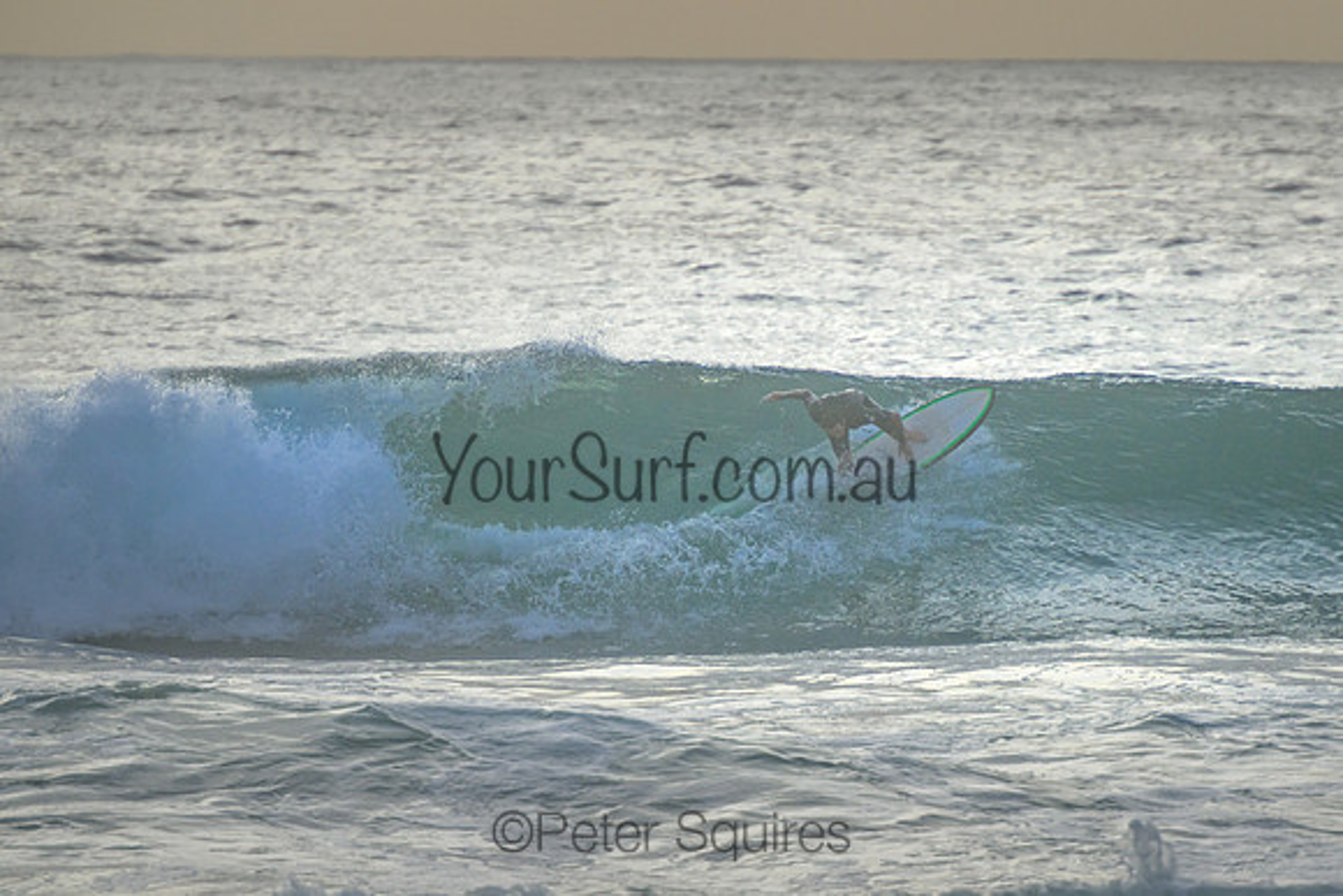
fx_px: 20514
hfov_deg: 3.7
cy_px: 450
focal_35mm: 550
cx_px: 900
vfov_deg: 2.5
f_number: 5.6
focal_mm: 400
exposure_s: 1/2000
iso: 720
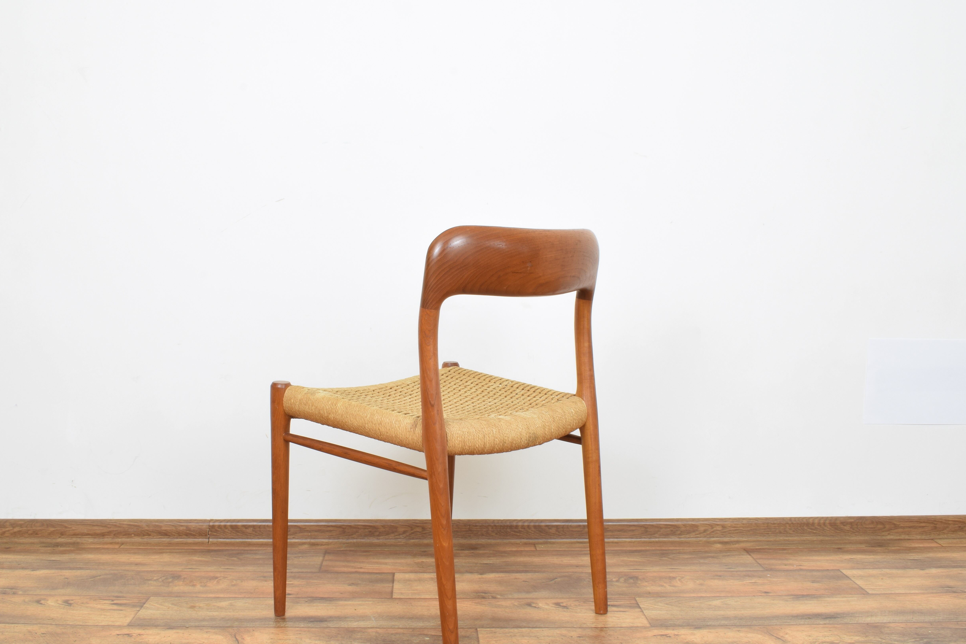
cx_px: 438
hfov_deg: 51.8
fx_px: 993
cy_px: 381
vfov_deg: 35.8
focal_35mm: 37
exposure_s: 4
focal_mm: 20
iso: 100
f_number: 25
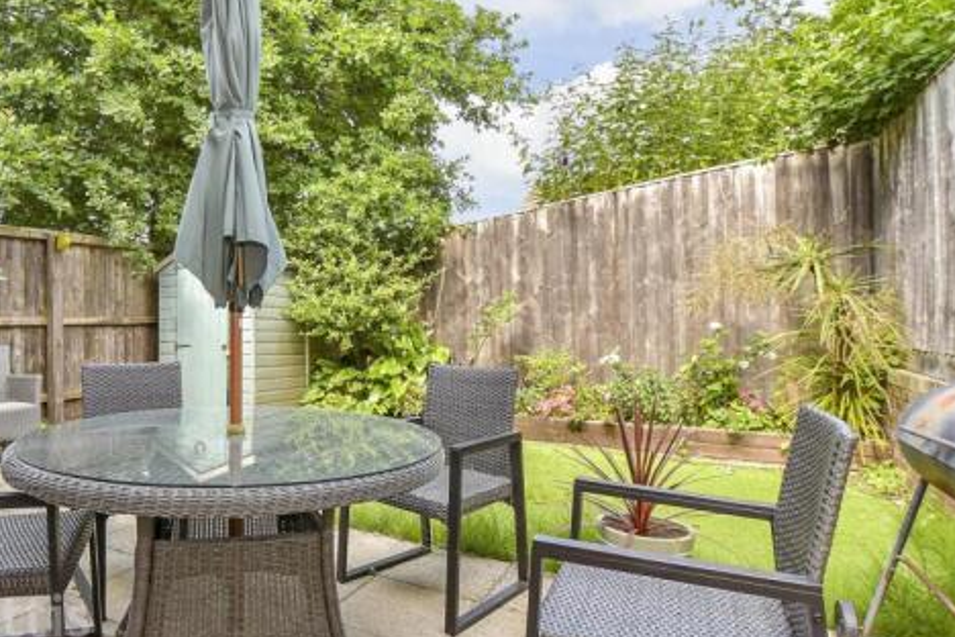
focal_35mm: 21
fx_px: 557
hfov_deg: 78.7
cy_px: 311
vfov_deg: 59.5
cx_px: 323
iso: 160
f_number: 8
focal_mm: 10
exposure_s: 1/25
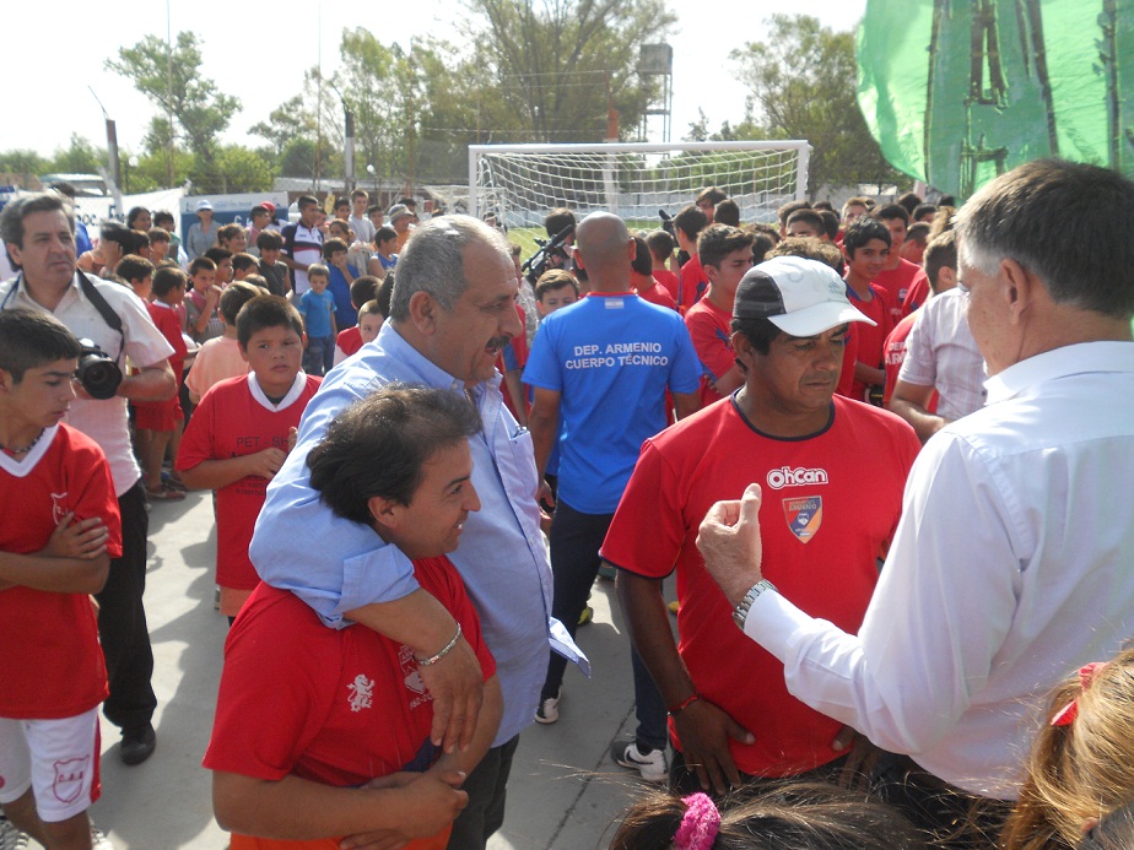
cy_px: 425
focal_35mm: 32
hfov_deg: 56.8
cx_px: 567
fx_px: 1048
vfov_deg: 44.2
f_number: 3.5
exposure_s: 1/500
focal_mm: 5.8
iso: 80
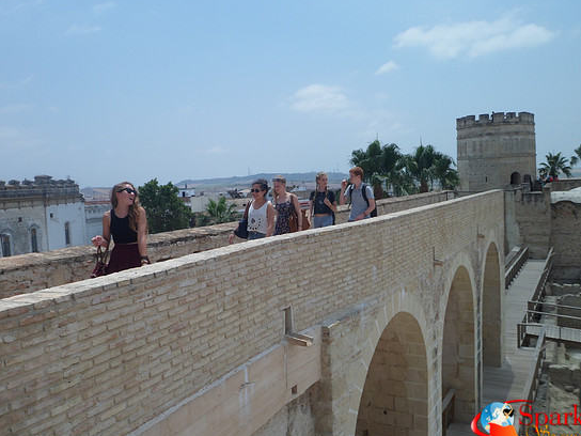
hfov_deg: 56.8
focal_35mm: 32
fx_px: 537
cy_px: 220
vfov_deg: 44.2
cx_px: 283
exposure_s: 1/180
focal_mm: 5.7
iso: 80
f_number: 9.9
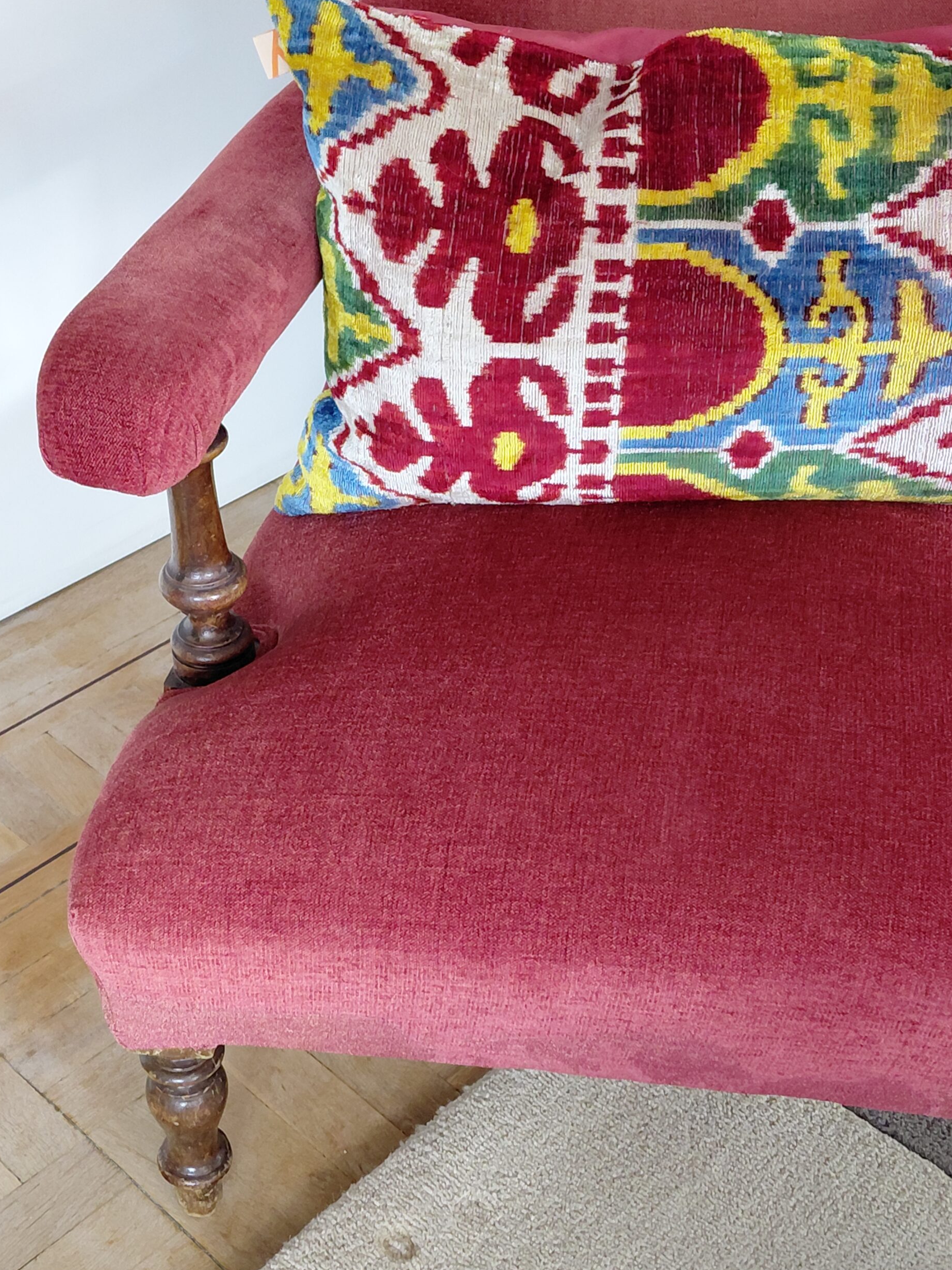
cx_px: 467
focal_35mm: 26
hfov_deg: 53.1
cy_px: 641
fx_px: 954
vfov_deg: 67.3
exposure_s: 1/40
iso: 320
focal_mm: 4.69
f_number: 1.8
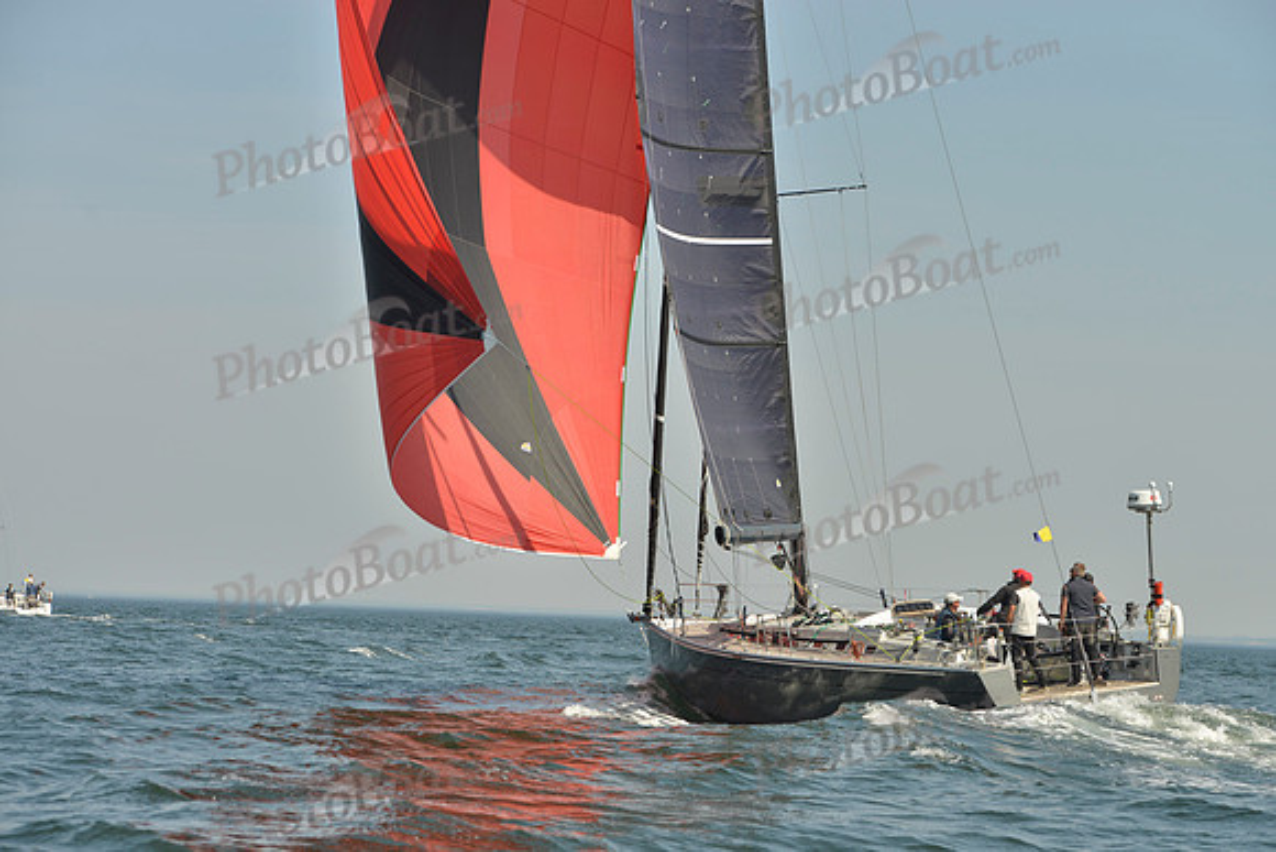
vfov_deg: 13.7
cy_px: 426
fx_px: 3545
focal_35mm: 100
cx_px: 638
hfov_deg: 20.4
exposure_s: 1/1250
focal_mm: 100
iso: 200
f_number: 6.3
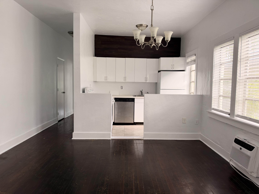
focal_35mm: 24
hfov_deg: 71.6
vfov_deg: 56.8
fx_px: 180
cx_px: 130
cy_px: 97
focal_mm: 6.93
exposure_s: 1/121
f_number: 1.8
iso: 250
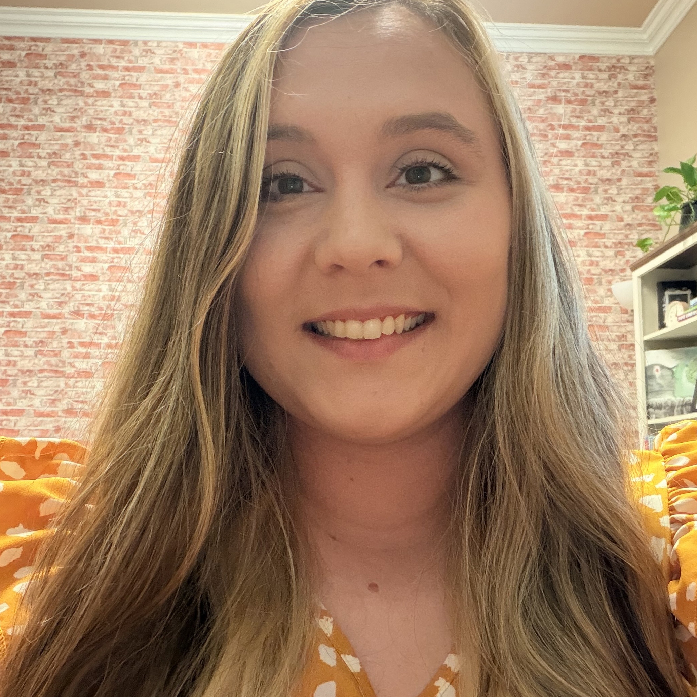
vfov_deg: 45.8
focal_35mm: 36
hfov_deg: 46.0
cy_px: 279
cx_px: 347
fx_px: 820
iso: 640
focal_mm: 2.71
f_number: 1.9
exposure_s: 1/20
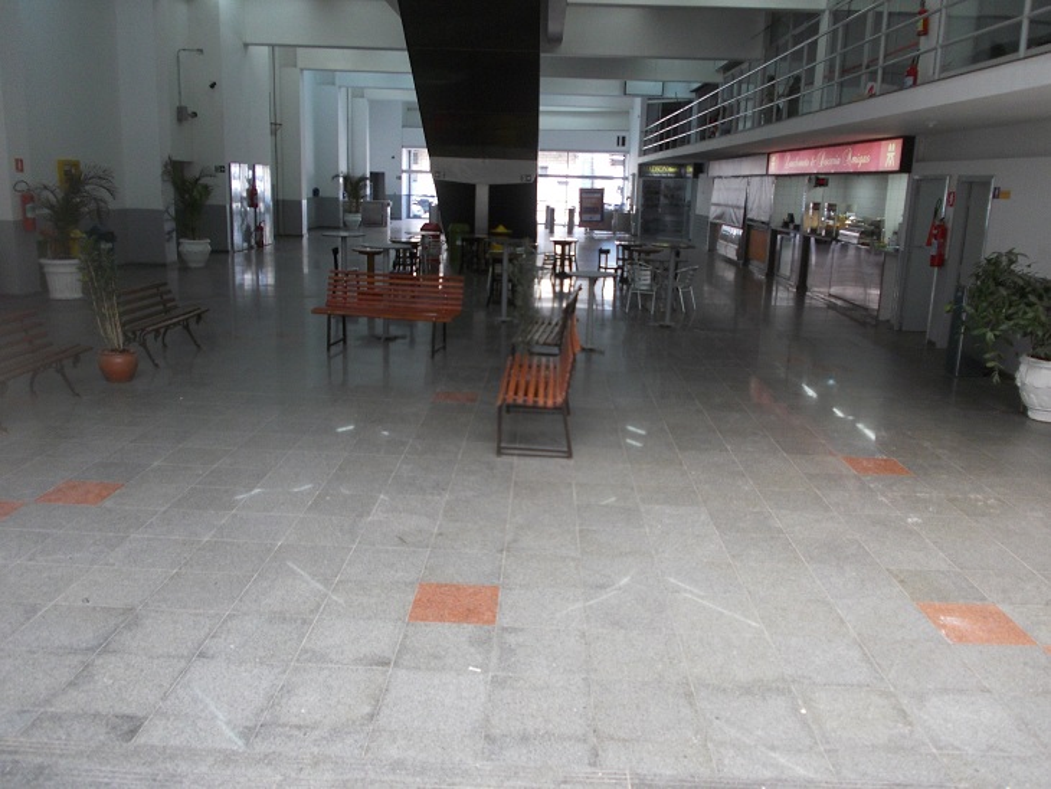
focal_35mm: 28
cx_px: 526
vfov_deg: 49.8
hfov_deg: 63.4
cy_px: 394
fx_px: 850
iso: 80
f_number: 2.7
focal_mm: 4
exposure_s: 1/40
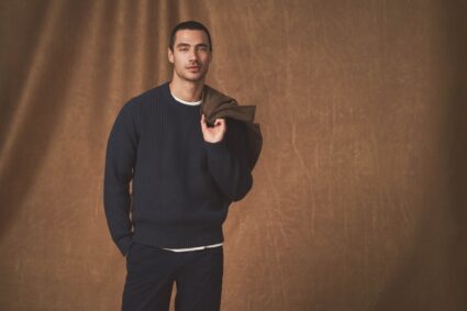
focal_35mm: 70
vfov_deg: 19.4
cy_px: 156
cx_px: 234
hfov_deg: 28.9
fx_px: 908
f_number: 4
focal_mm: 70
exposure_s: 1/160
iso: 1000
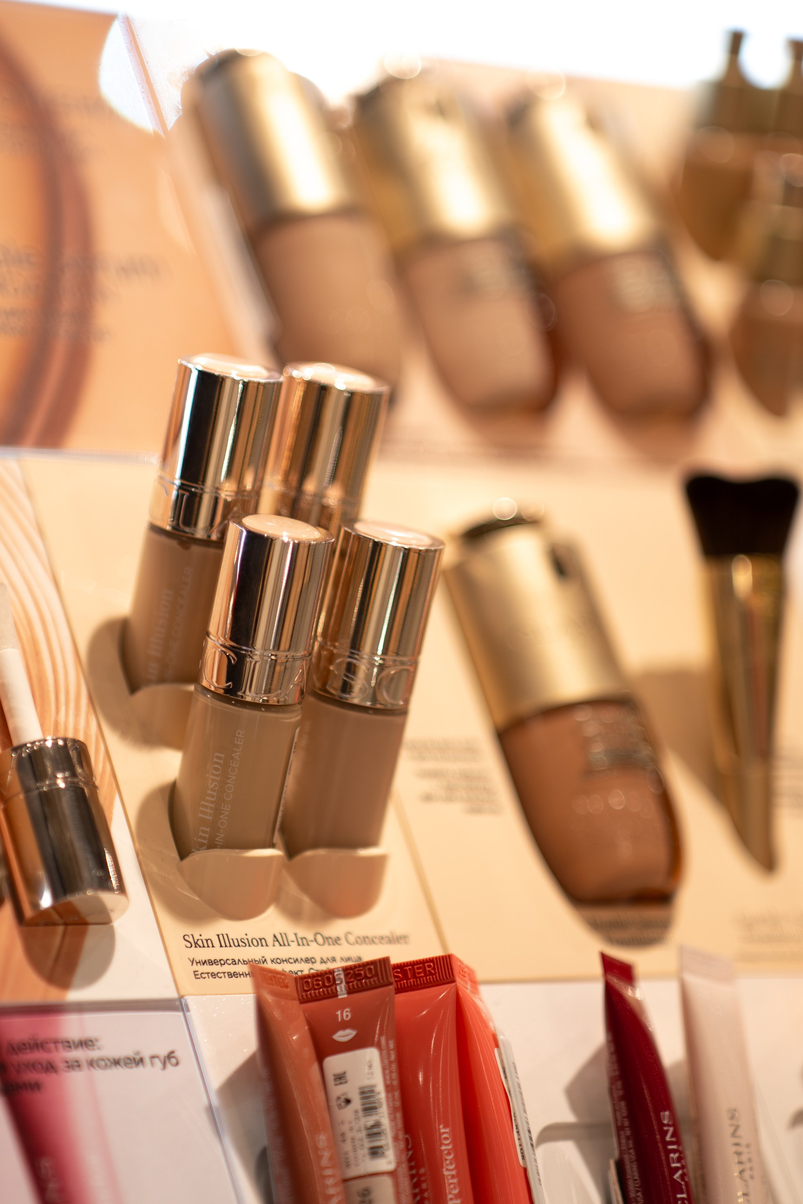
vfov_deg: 17.2
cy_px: 542
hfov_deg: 11.5
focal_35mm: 119
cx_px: 274
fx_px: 3981
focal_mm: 85
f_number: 1.4
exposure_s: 1/160
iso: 50
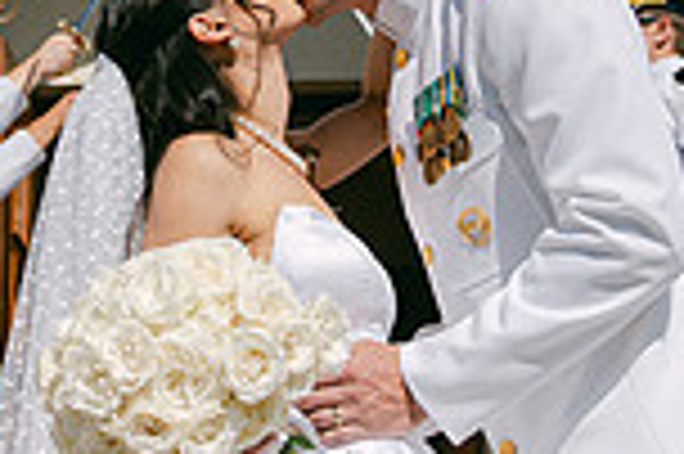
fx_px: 2031
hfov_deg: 19.1
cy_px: 85
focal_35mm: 107
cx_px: 342
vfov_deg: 12.7
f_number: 4
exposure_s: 1/5000
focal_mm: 28
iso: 100
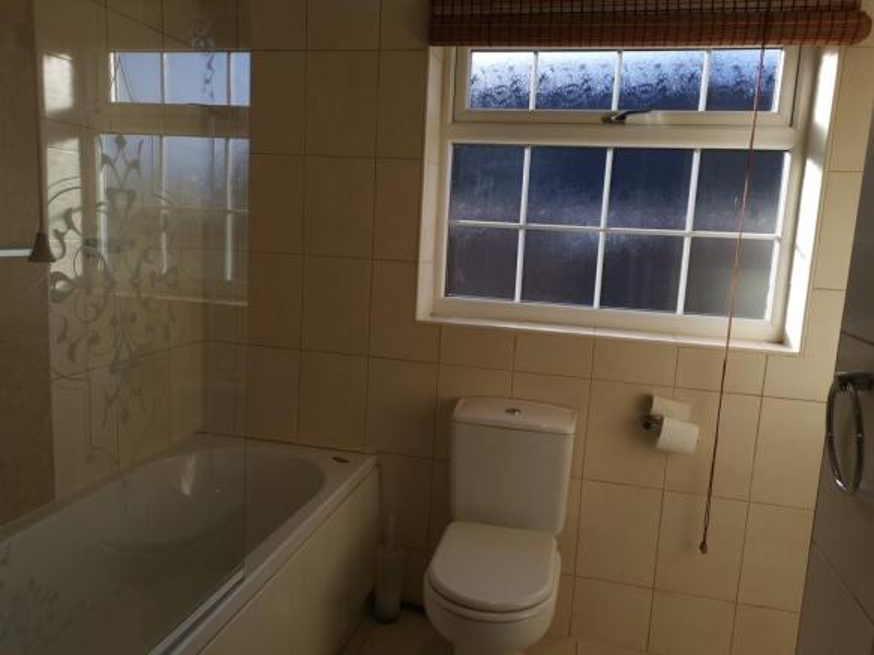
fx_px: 682
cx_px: 437
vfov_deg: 51.3
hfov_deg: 65.3
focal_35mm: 27
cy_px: 328
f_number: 1.8
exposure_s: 1/418
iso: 50
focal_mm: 5.58
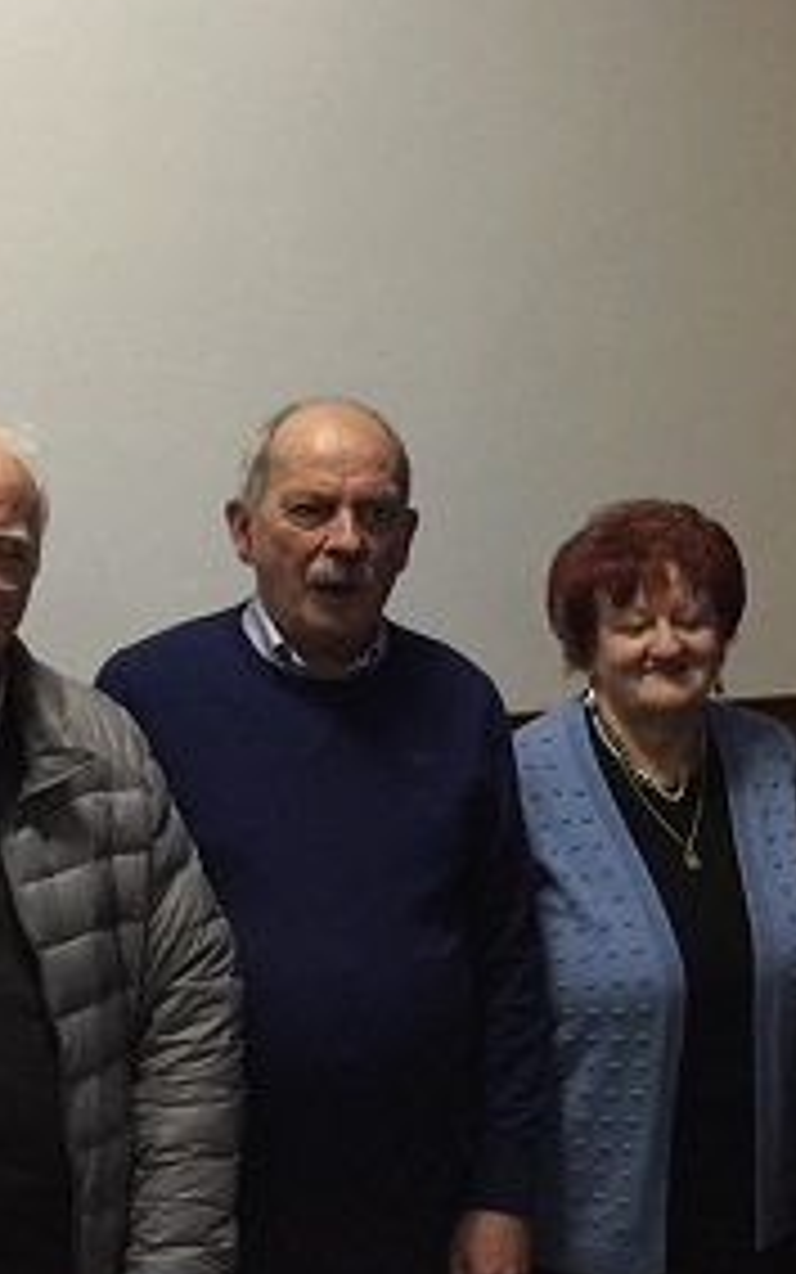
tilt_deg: -0.7
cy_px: 560
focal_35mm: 76
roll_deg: -1.1
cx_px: 693
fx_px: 2637
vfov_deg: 27.1
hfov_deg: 17.0
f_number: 2.2
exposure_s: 1/17
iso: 125
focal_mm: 4.15
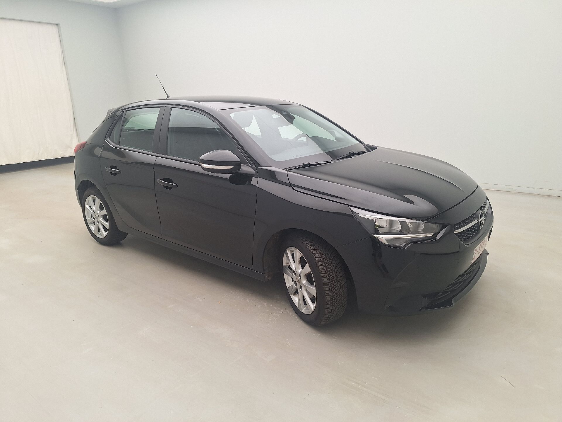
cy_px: 211
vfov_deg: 58.9
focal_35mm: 23
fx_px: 373
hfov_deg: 73.9
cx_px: 281
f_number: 1.8
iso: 50
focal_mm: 5.54
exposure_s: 1/100
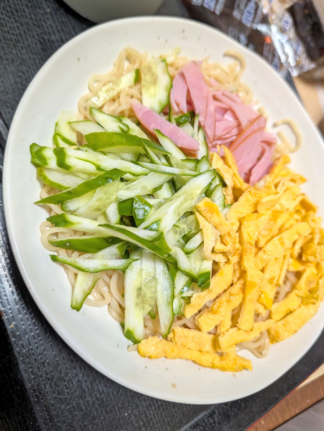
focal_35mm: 24
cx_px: 162
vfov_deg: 71.5
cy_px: 216
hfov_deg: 56.9
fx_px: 299
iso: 29
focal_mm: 6.9
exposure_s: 1/29
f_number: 1.68
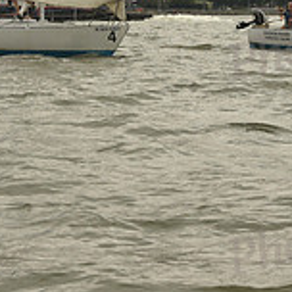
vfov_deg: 7.7
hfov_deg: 7.7
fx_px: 2166
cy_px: -41
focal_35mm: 227
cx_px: 131
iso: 400
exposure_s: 1/800
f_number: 13
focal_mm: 70
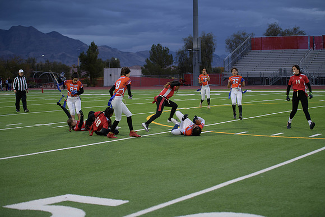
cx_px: 162
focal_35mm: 70
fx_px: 632
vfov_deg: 19.5
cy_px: 108
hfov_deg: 28.8
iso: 360
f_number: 2.8
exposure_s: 1/200
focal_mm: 70
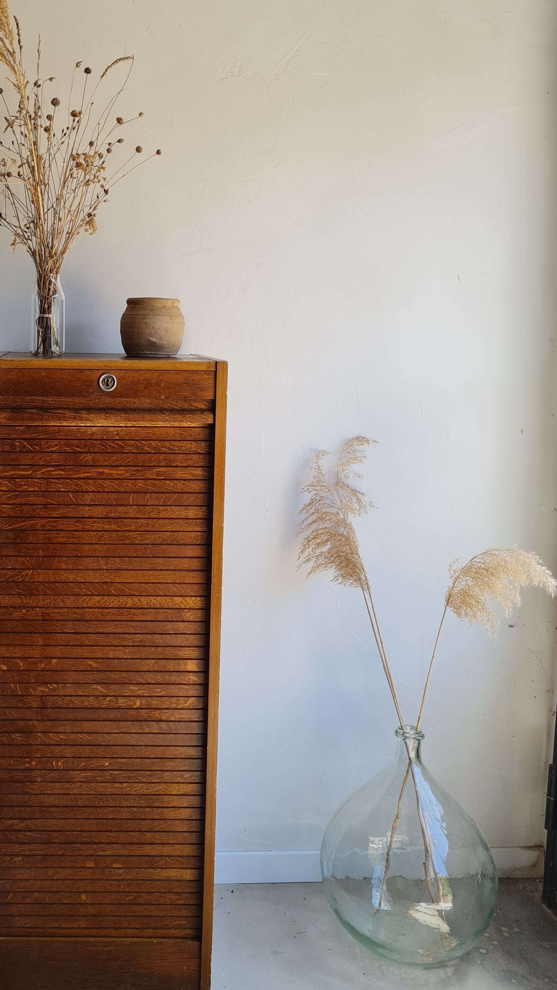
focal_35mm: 37
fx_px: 972
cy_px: 458
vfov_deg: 54.0
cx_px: 72
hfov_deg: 30.8
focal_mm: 5.4
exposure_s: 1/201
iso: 50
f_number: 1.8
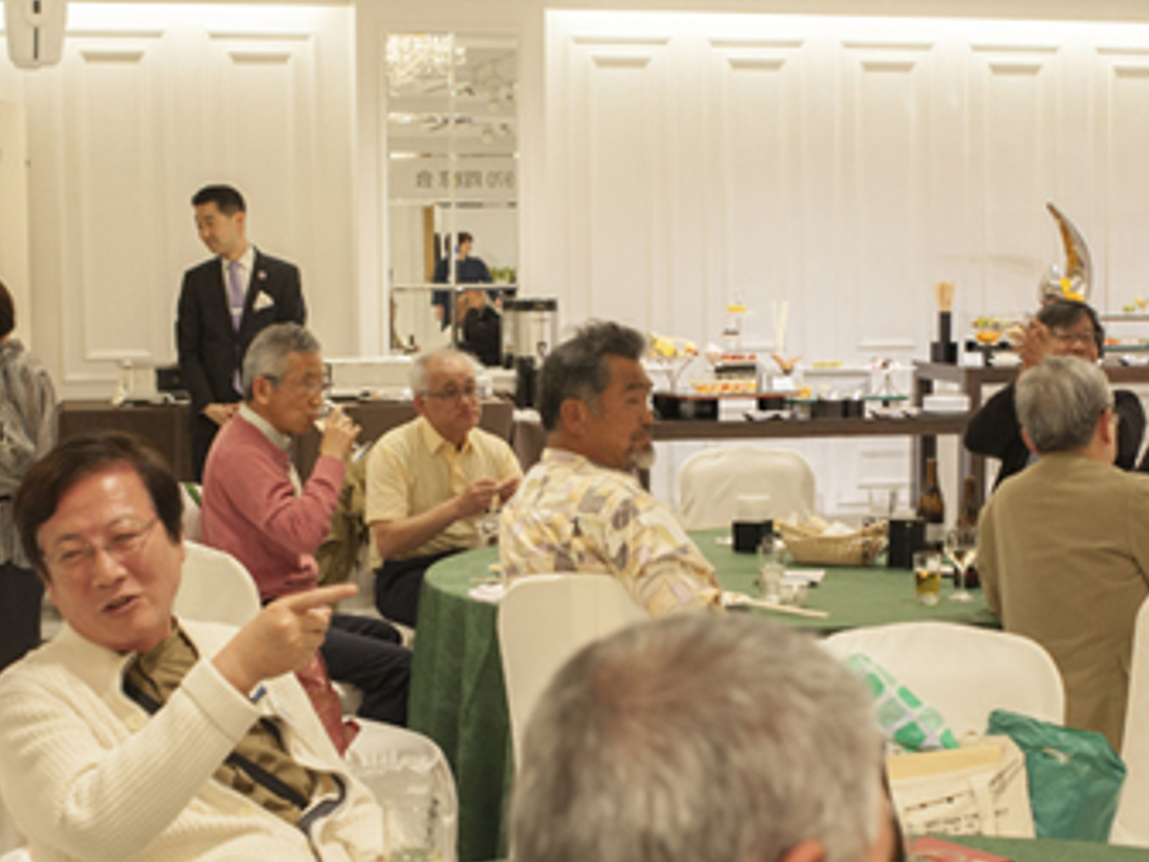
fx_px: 2124
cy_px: 496
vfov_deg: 22.9
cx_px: 646
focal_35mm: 64
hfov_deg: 30.2
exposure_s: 1/100
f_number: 5.6
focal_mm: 35
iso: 400
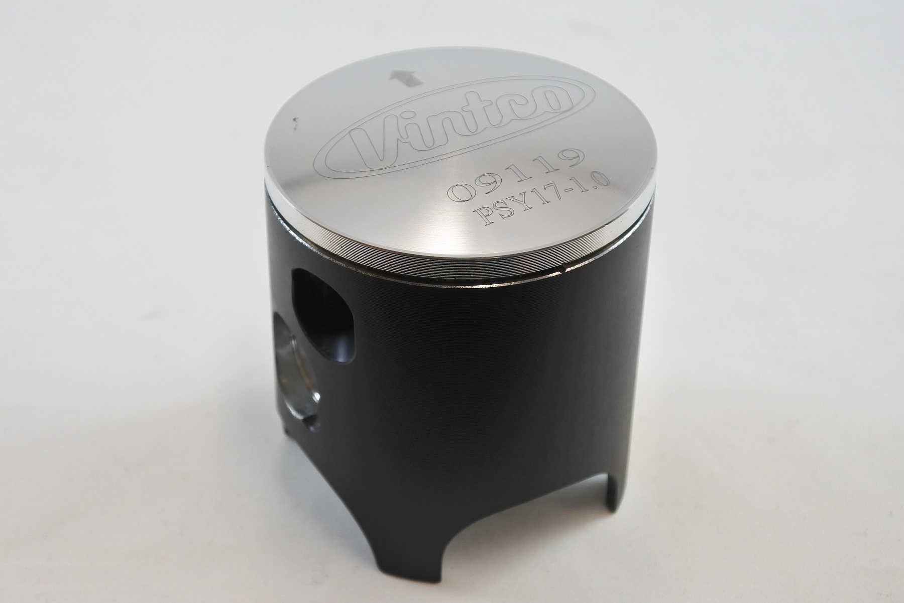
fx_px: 1281
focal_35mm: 51
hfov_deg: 38.9
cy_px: 302
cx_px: 452
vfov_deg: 26.5
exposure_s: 1/125
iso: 400
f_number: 4.5
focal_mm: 18.9
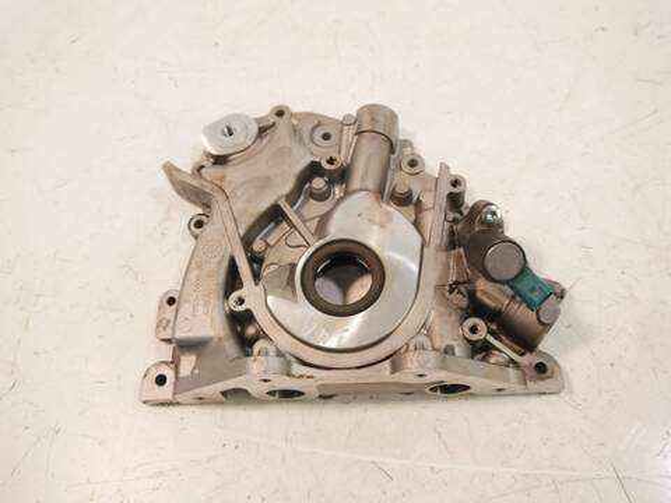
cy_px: 252
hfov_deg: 56.8
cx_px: 336
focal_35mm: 32
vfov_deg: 44.2
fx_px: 620
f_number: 3.8
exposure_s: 1/60
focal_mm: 16
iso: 500
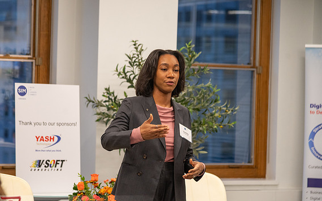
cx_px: 139
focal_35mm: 141
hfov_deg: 14.8
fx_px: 1237
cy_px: 112
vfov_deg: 9.3
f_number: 4
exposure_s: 1/125
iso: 1600
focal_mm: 120
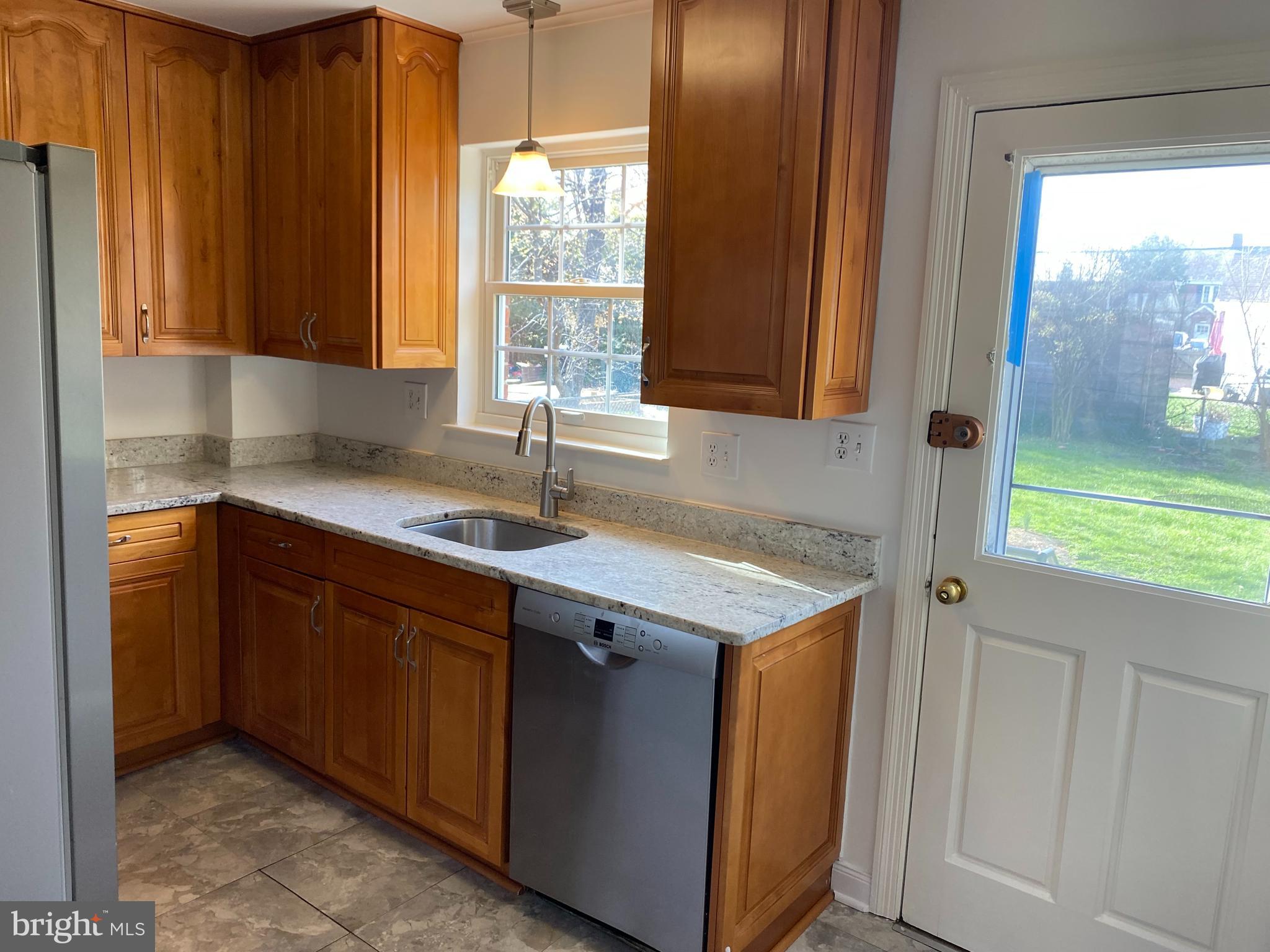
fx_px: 954
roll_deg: -2.1
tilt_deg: -10.2
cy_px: 476
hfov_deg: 67.3
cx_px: 635
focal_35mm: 26
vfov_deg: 53.1
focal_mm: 4.25
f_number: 1.8
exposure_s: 1/120
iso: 100
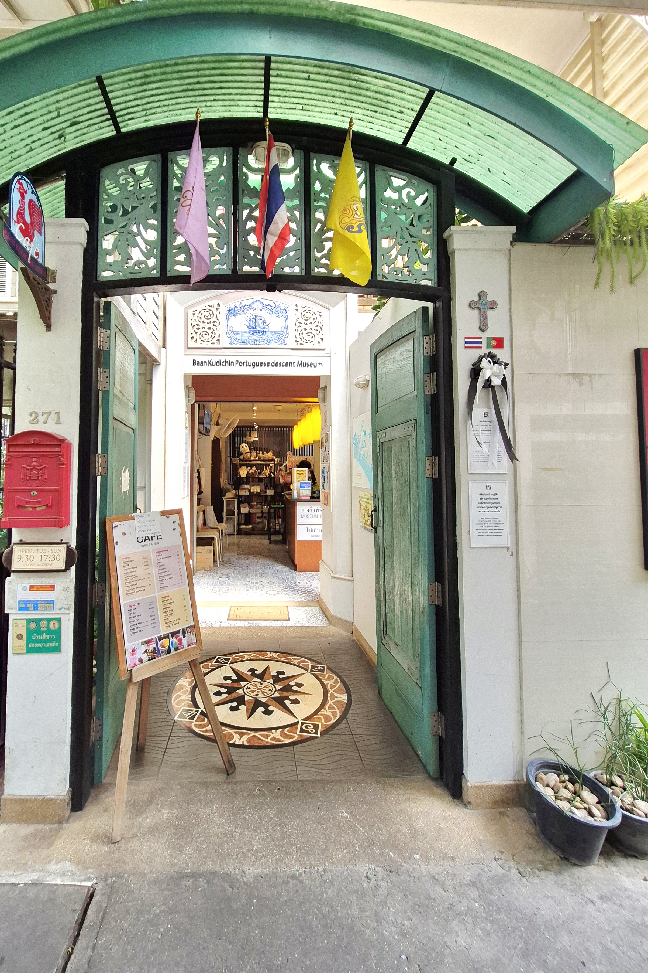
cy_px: 446
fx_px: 405
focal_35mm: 15
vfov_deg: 100.2
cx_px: 258
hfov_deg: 76.4
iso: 80
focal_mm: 1.74
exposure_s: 1/100
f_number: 2.2
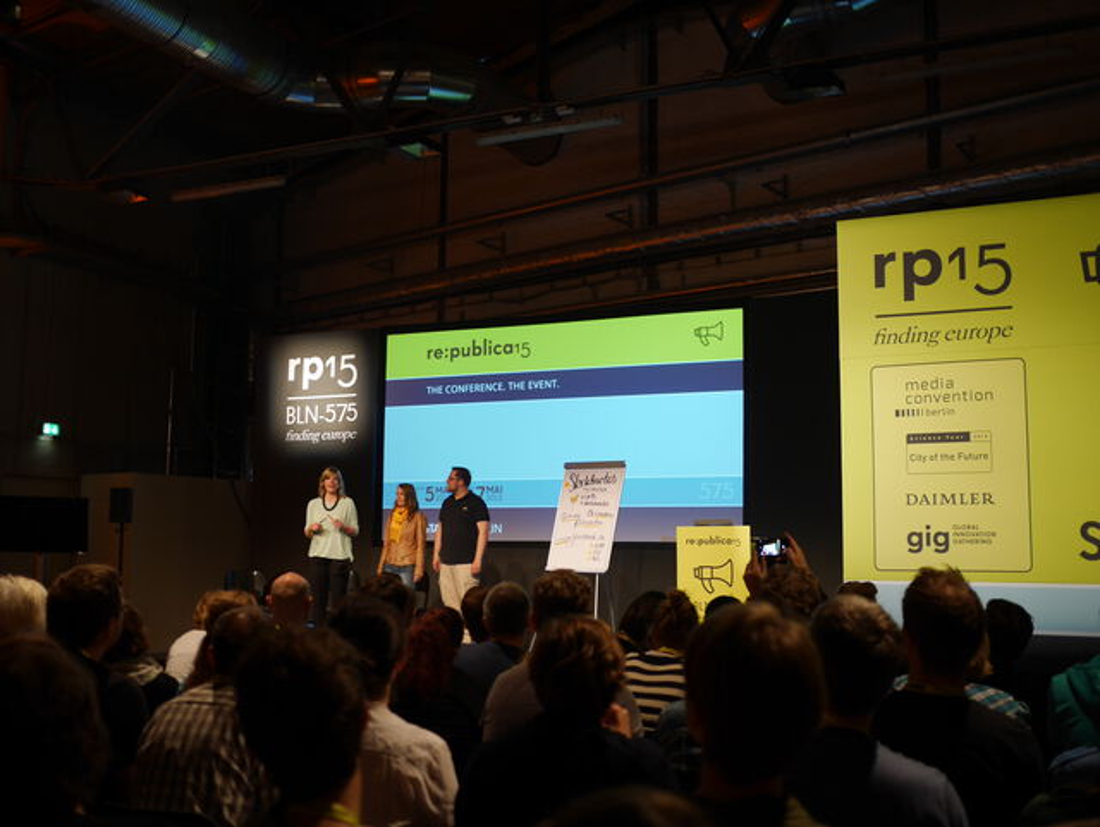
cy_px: 414
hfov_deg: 46.8
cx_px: 550
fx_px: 1272
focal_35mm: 40
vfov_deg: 36.0
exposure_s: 1/60
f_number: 1.7
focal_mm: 20
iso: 400
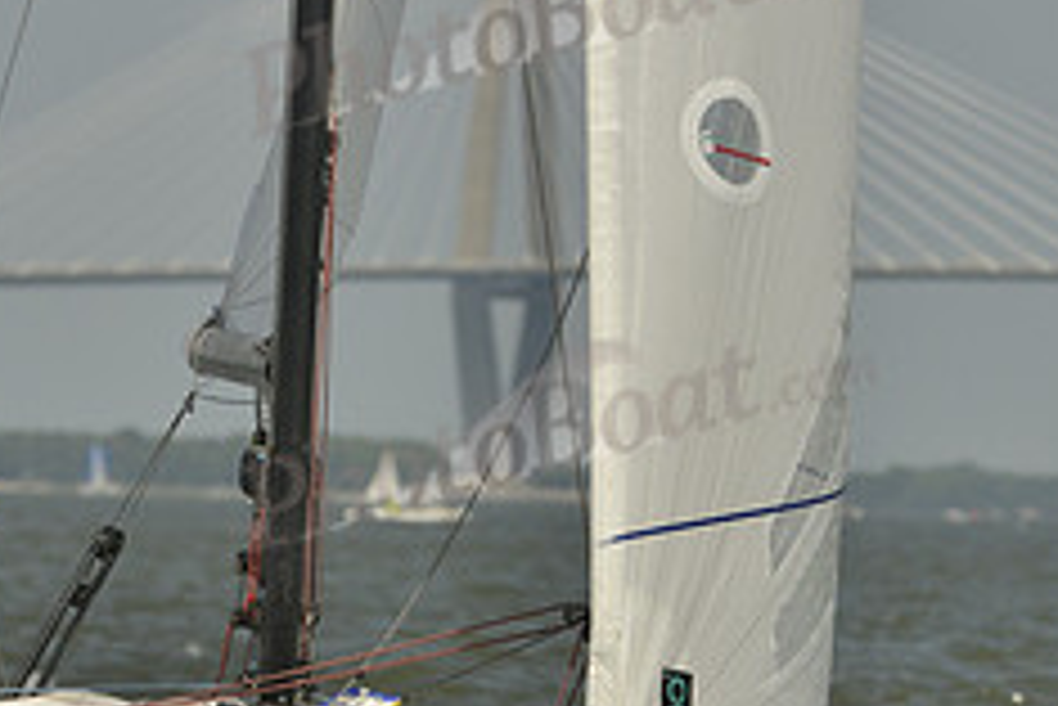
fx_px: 21025
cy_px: 731
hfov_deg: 2.9
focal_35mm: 715
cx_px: 14
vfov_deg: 1.9
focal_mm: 290
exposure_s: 1/1250
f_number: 10
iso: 280
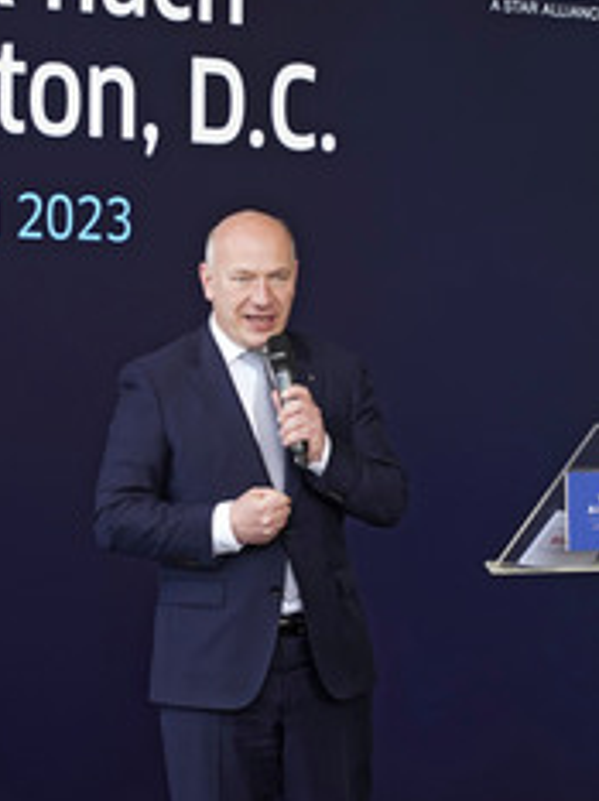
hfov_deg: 9.0
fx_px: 3814
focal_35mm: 165
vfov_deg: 12.0
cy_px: 308
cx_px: 187
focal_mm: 89
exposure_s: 1/160
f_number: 6.3
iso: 640
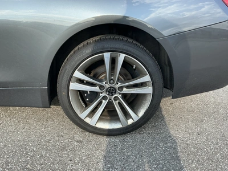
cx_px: 114
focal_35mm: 28
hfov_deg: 63.4
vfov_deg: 49.7
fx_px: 184
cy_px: 86
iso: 25
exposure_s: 1/534
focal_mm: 3
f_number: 1.8
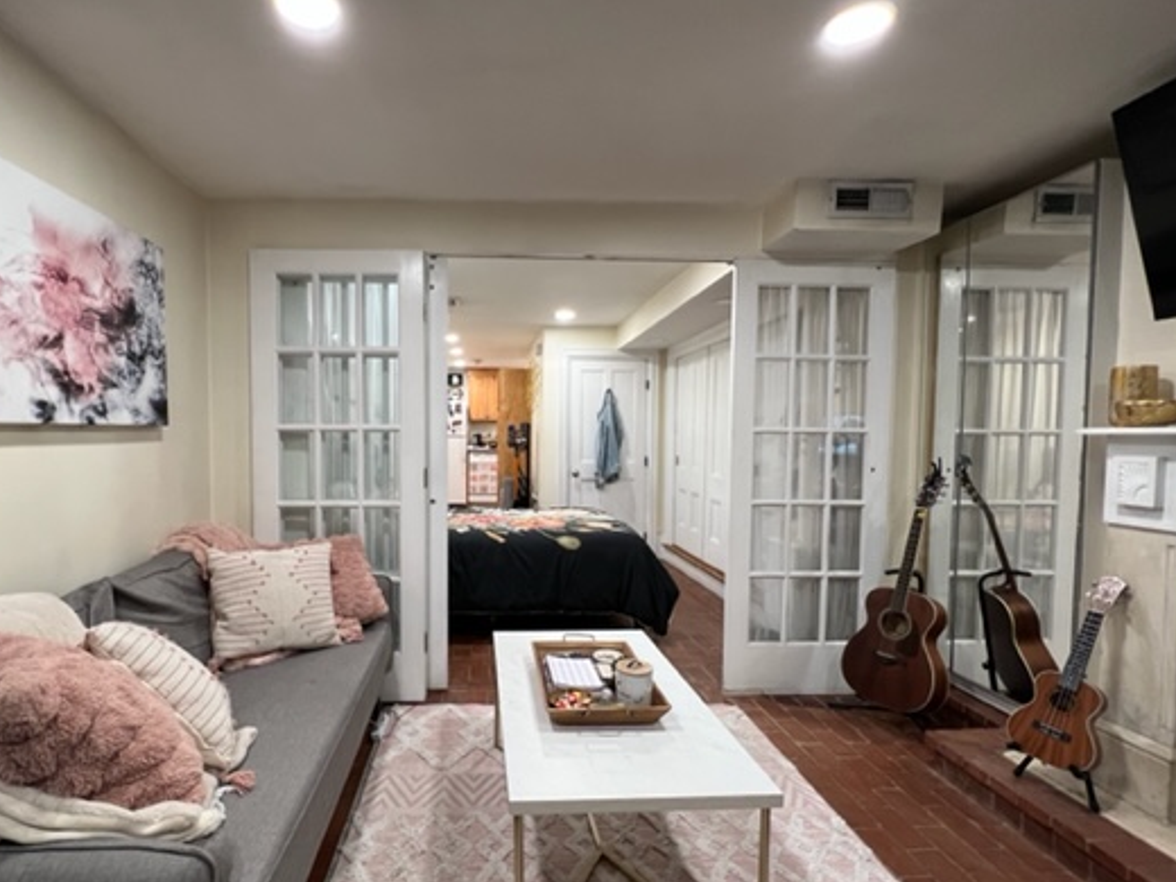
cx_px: 509
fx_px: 544
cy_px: 466
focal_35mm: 16
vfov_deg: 78.0
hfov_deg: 93.9
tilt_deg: -3.1
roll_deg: -0.3
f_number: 1.8
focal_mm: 1.57
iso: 125
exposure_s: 1/61
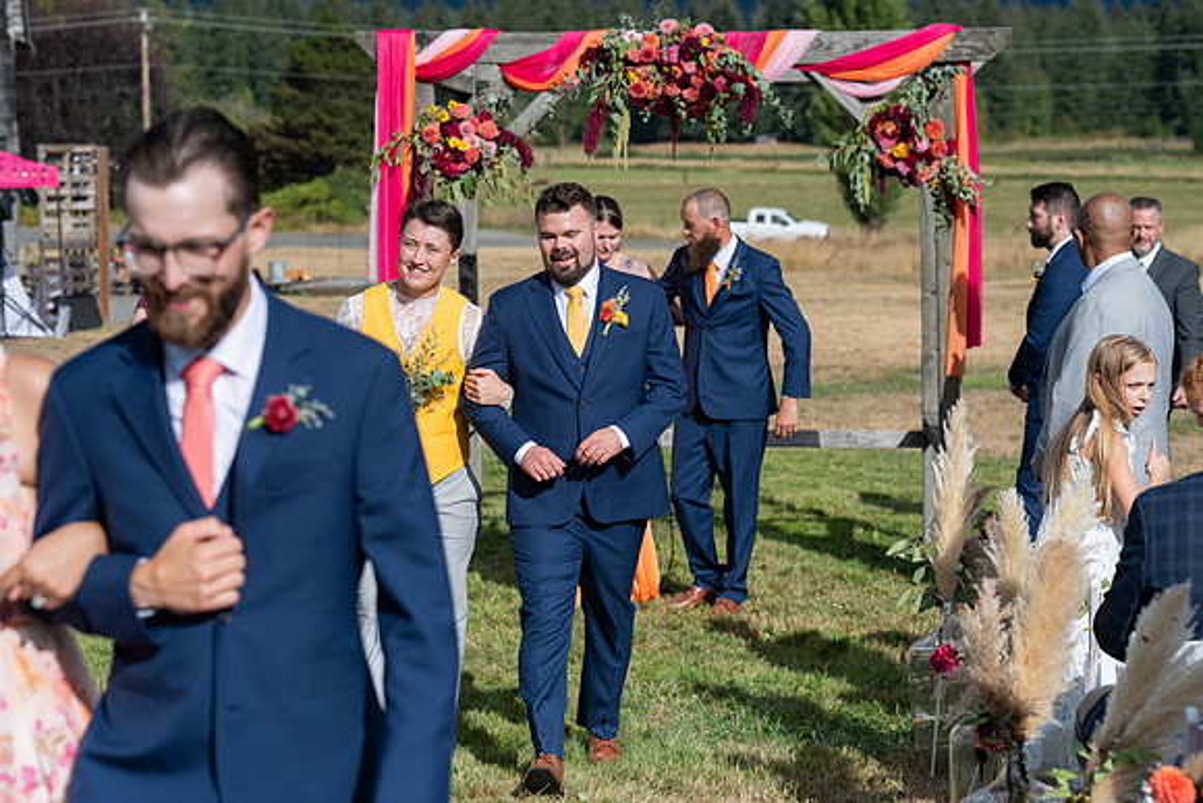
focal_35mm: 86
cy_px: 402
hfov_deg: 23.6
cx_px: 602
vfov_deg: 15.9
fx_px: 2874
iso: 400
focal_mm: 86
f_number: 5
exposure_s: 1/5000
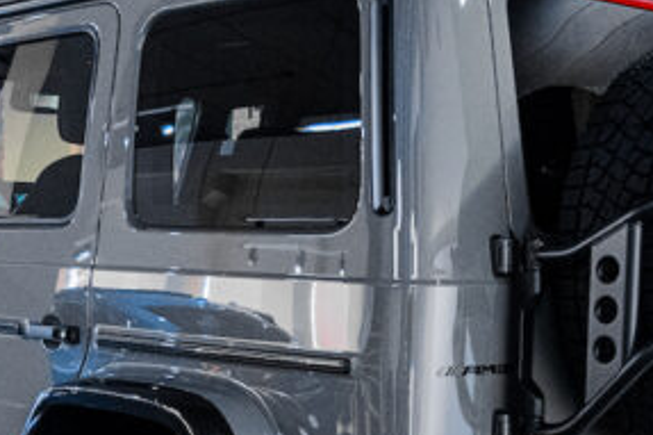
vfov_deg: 17.8
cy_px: 417
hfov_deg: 27.0
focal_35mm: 75
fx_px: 1360
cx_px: 294
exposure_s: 1/60
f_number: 3.5
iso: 2800
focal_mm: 18
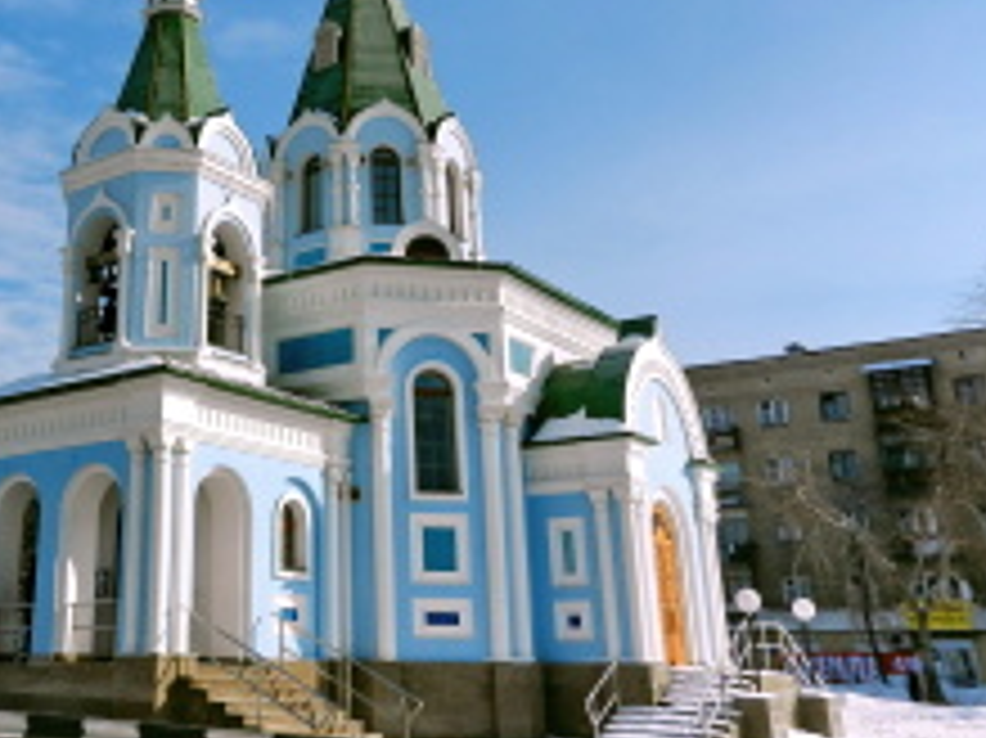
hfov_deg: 45.2
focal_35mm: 40
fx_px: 1139
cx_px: 248
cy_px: 241
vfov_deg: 35.5
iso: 160
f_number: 3.5
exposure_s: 1/2000
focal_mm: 4.5
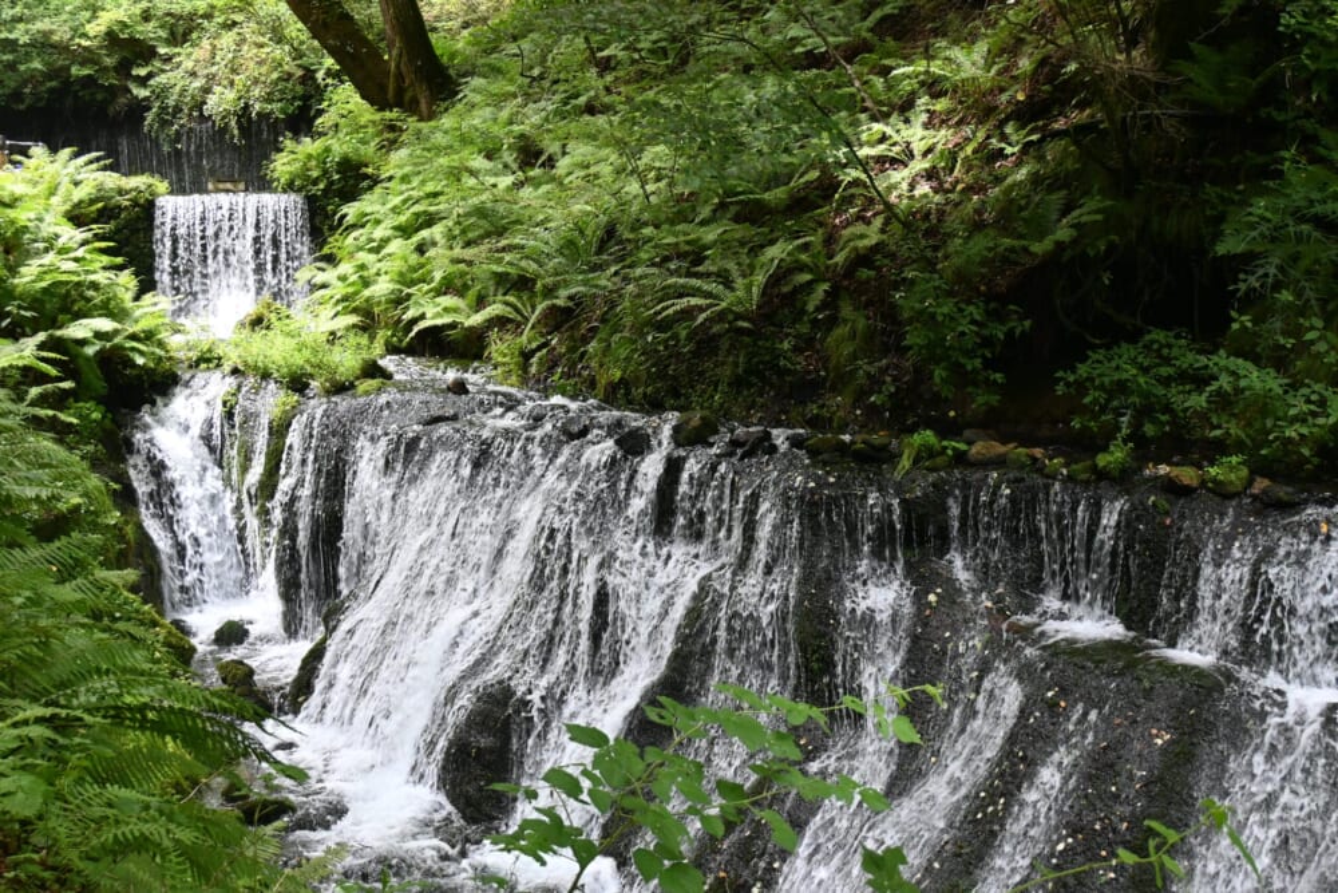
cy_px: 446
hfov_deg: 47.1
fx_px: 1533
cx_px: 669
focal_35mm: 41
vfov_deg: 32.5
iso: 450
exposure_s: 1/125
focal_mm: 27.5
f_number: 4.5
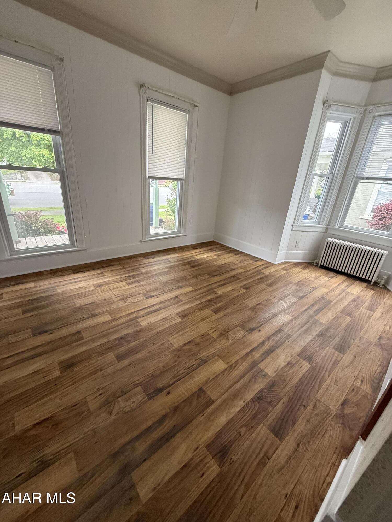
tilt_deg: -21.1
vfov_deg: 102.1
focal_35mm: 14
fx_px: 211
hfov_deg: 85.7
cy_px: 261
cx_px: 196
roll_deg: -5.2
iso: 500
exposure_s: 1/120
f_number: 2.2
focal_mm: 2.22
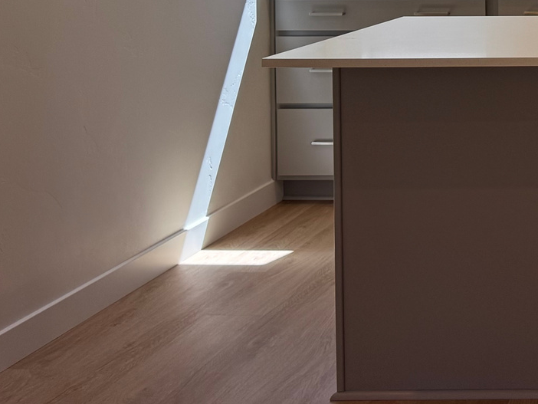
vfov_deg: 20.0
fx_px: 1088
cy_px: -51
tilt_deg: -1.8
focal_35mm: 70
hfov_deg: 23.2
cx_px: 770
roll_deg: -0.3
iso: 80
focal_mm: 6.76
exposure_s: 1/379
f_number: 1.78
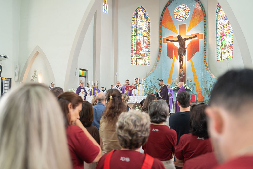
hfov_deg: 54.3
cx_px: 126
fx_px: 246
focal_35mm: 35
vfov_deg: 37.8
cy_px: 84
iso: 500
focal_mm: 35
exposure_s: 1/160
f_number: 2.8
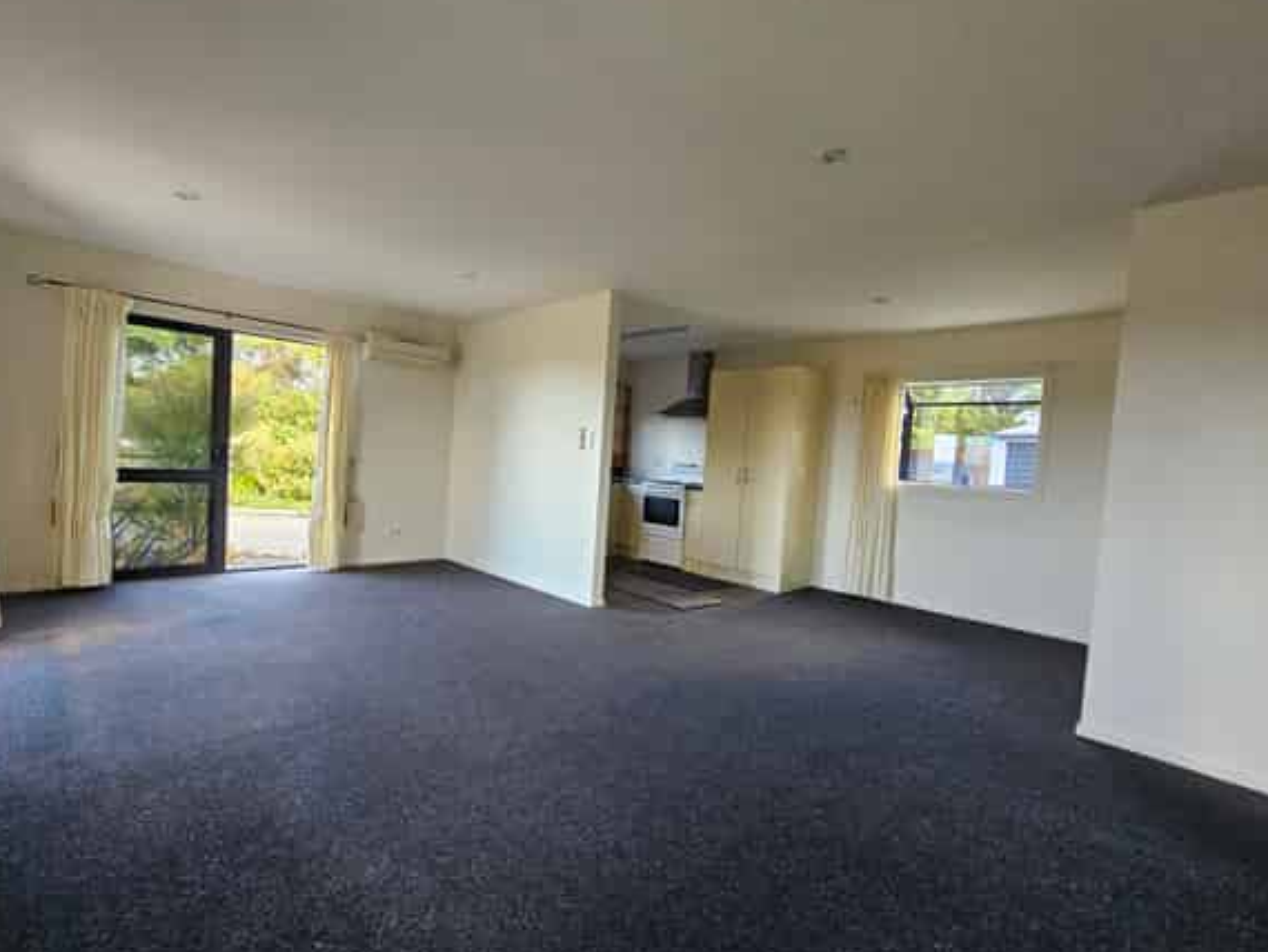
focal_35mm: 15
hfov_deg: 98.0
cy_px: 482
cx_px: 598
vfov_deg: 81.8
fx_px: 550
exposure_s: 1/50
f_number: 2.2
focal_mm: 2.2
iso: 160
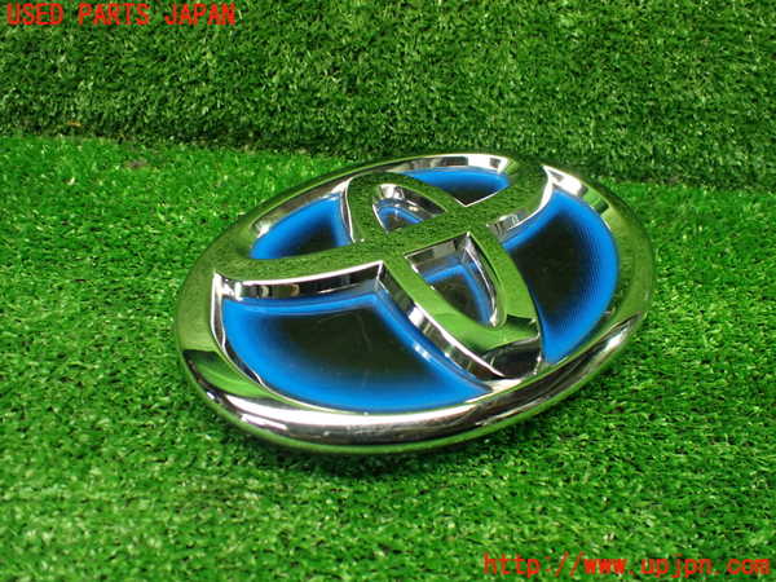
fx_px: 673
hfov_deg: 60.0
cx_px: 388
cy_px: 291
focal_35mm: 30
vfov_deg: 46.8
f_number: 2.3
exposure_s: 1/100
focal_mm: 5.4
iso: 800
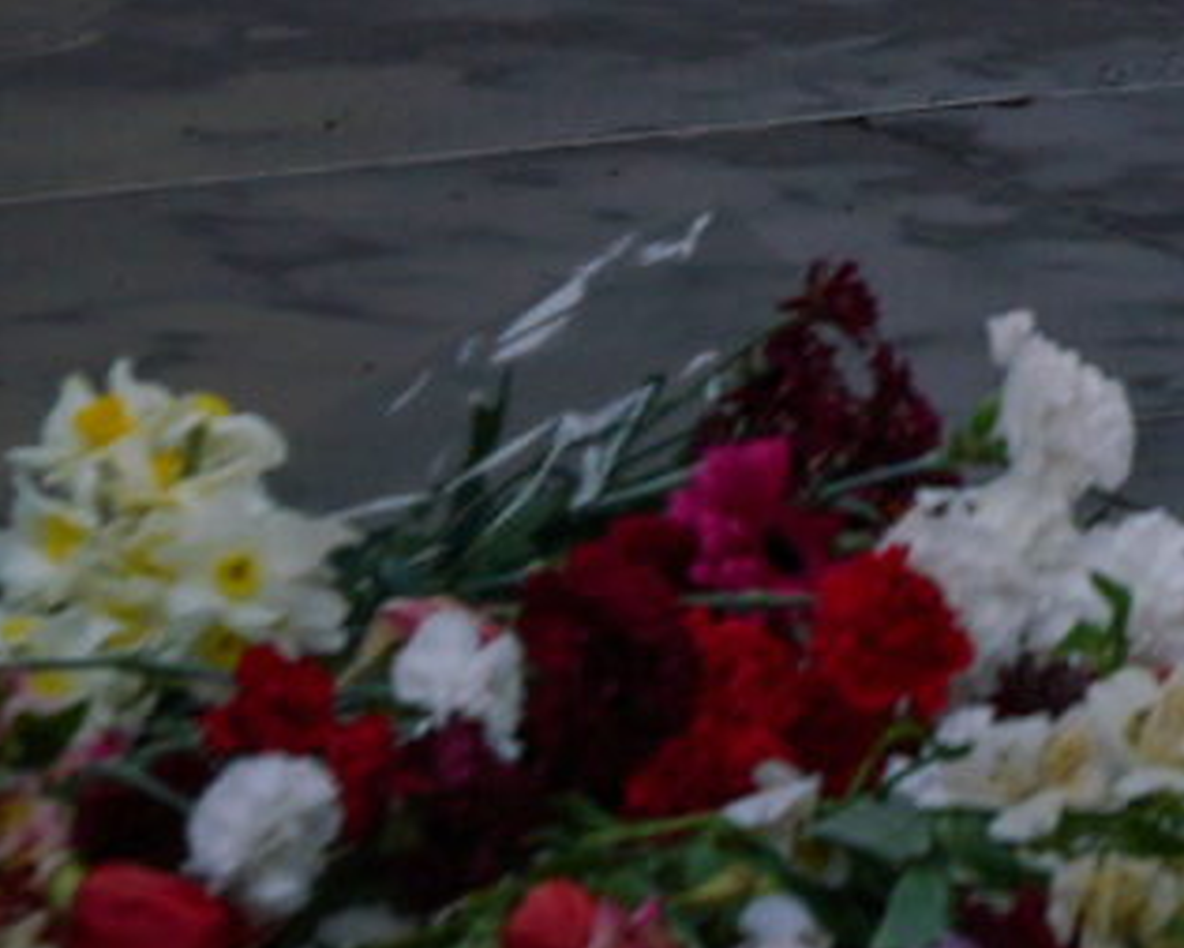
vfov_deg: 2.9
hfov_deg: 3.6
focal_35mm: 532
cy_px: -1720
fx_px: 18648
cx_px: 3106
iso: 200
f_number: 8
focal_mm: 70
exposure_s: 1/500
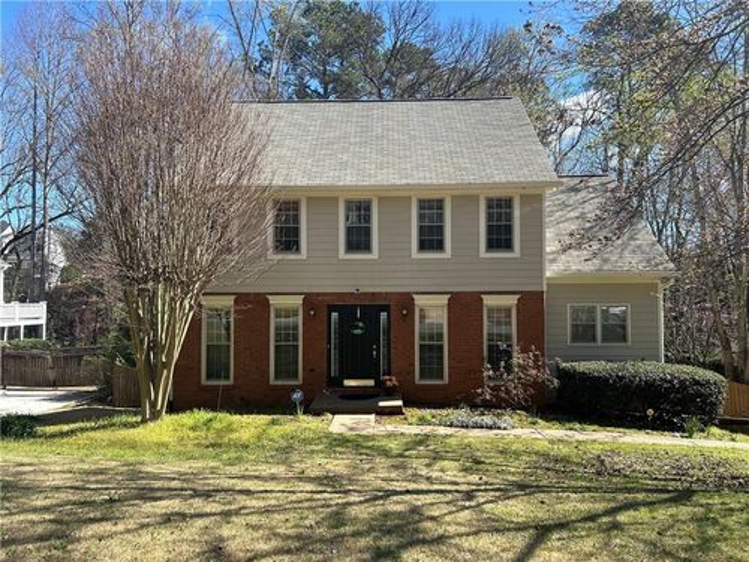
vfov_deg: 53.1
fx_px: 563
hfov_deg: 67.3
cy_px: 281
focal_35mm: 26
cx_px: 374
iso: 50
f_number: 1.5
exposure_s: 1/1575
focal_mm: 5.7
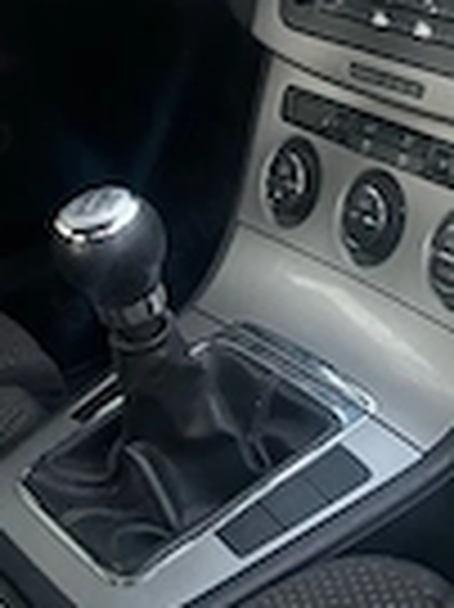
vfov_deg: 25.4
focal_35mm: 77
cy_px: 284
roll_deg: +7.6
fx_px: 1349
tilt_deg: -27.5
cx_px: 306
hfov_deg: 19.0
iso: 640
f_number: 1.5
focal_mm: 5.7
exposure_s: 1/30
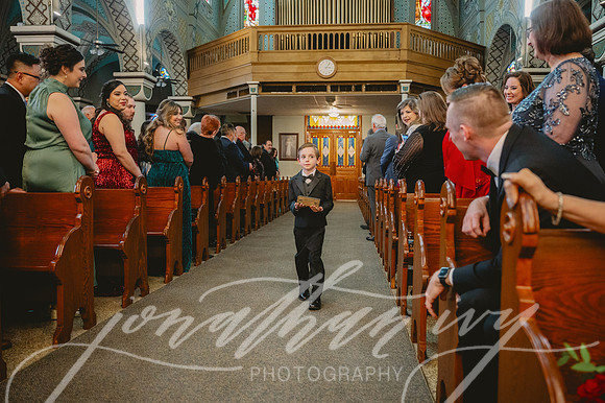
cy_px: 202
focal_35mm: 30
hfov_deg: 61.5
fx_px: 509
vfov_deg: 43.2
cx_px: 302
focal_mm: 28.5
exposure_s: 1/250
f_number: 2.8
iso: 2000
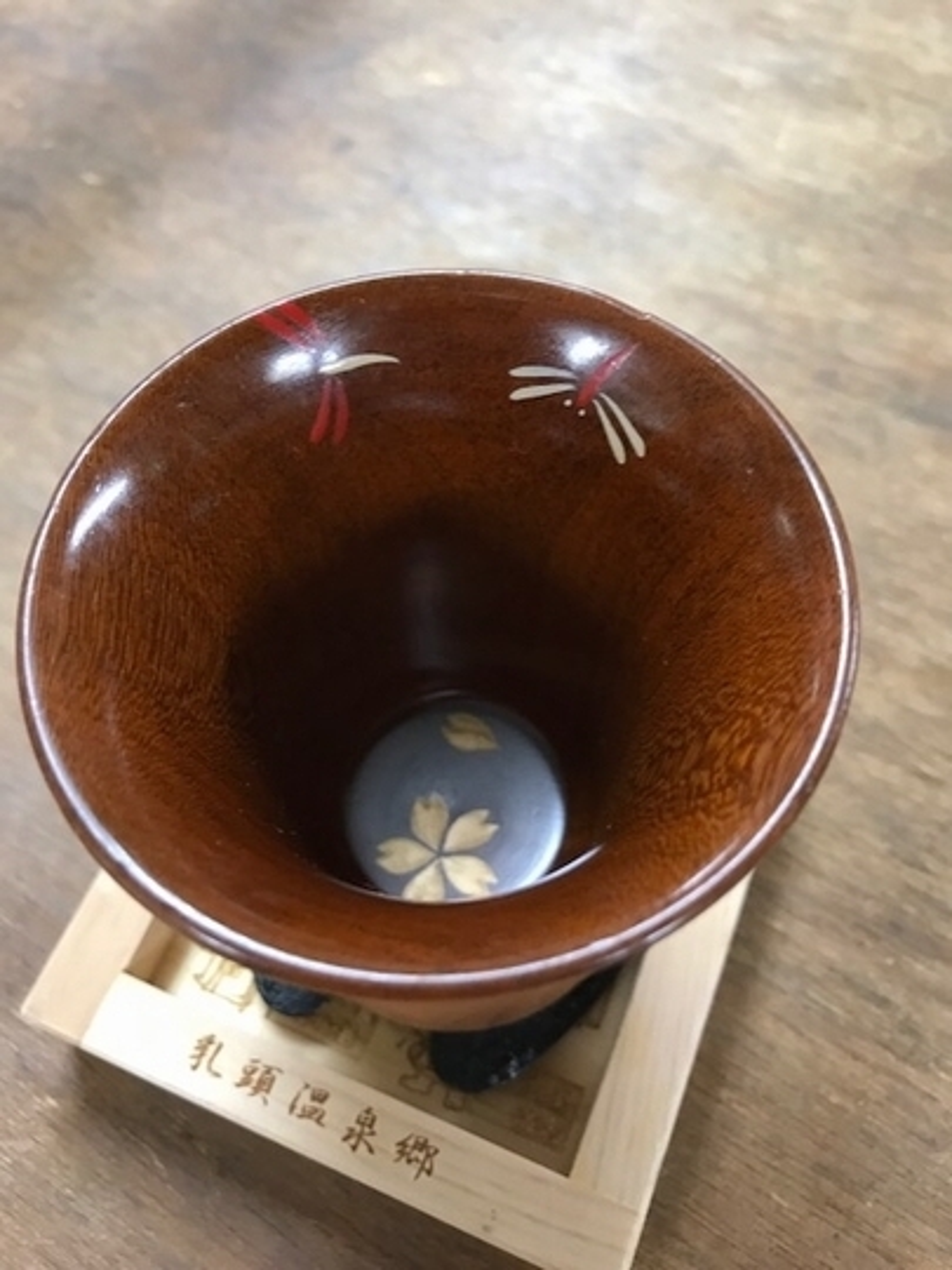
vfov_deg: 63.4
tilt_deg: -62.3
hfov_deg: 49.7
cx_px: 476
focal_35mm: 28
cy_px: 635
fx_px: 1027
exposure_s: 1/17
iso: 40
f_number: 1.8
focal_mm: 3.99
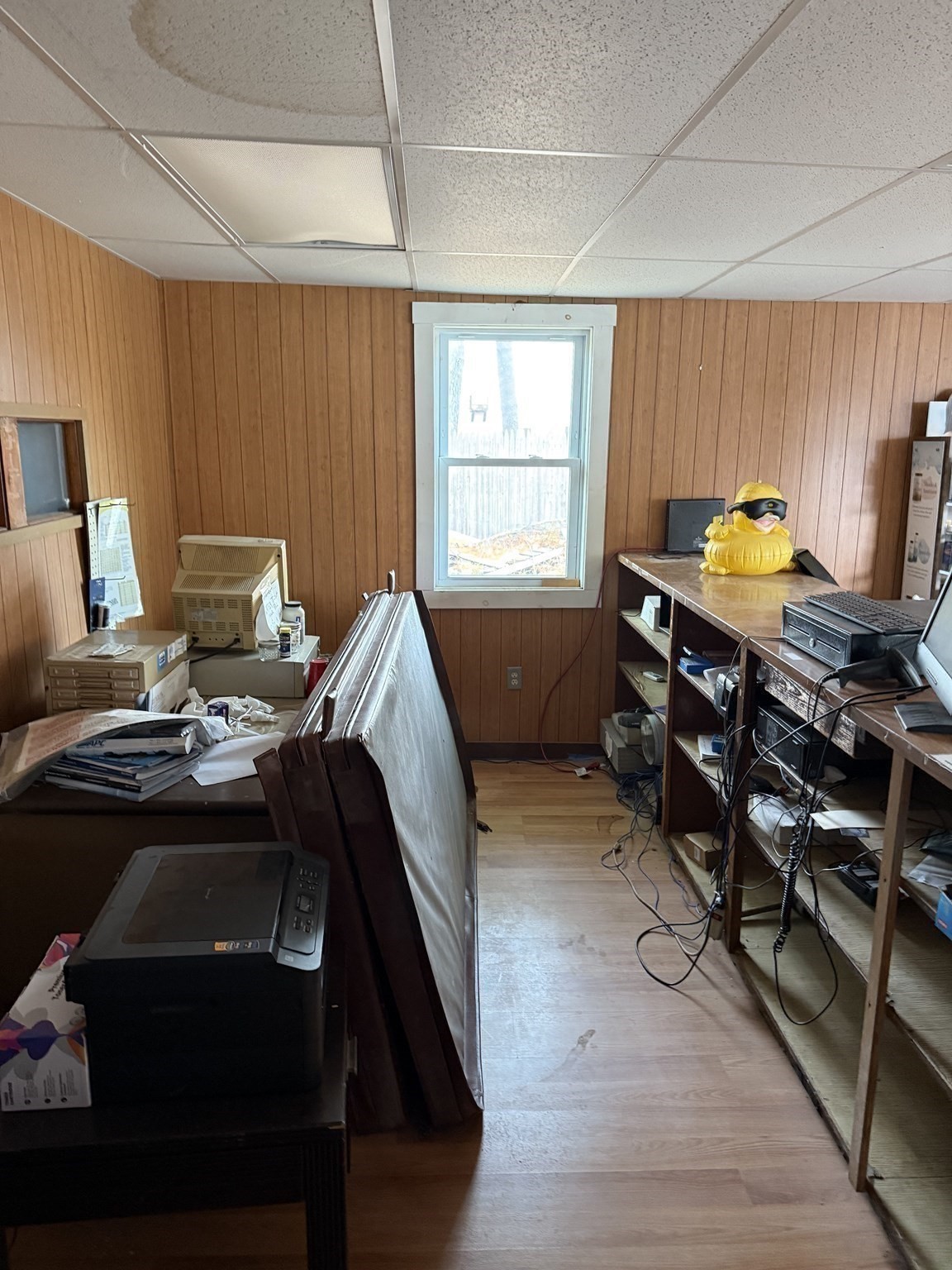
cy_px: 635
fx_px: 880
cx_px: 476
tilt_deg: -15.8
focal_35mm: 24
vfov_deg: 71.6
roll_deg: +0.1
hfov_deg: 56.8
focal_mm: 6.76
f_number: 1.78
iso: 500
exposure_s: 1/60
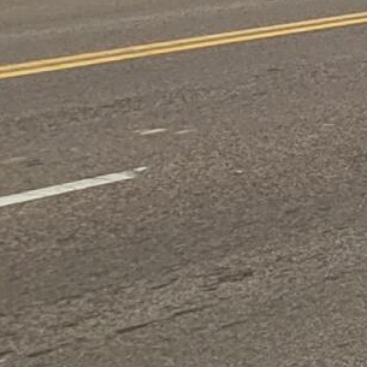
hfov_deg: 8.7
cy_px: -95
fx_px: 1355
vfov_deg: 14.8
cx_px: 1379
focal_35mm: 113
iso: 40
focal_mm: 1.74
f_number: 2.2
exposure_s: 1/1225
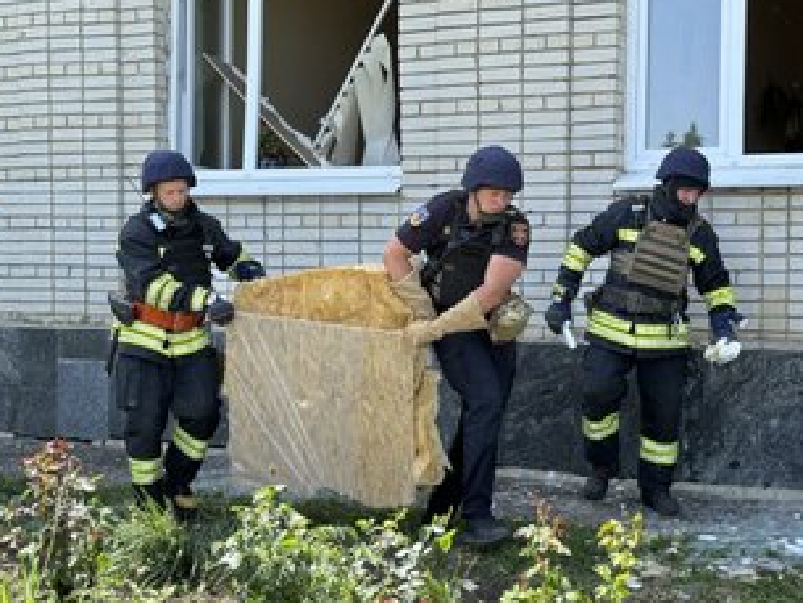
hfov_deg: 30.6
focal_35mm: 63
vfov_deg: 23.3
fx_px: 1462
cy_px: 313
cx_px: 490
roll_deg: +0.8
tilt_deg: -1.7
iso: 64
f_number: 1.78
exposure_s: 1/900
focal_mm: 6.76
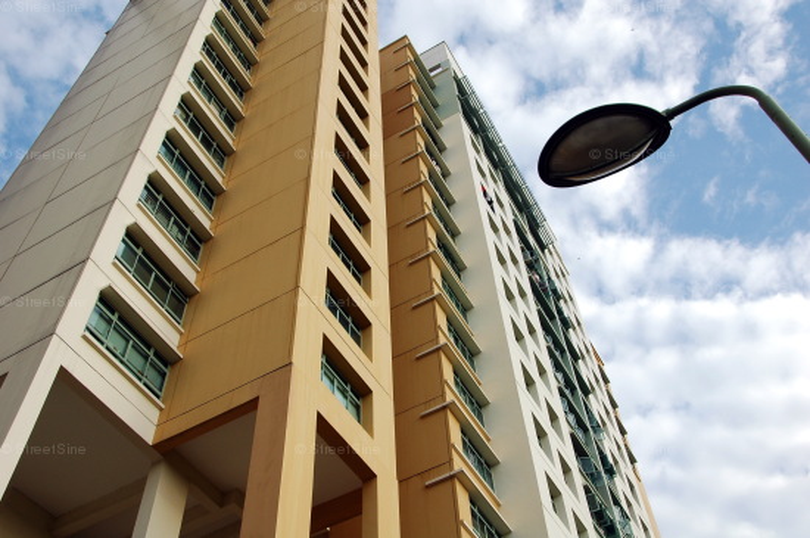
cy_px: 269
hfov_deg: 49.6
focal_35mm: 39
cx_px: 405
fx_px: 876
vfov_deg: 34.1
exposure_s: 1/400
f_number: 6.3
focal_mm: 26
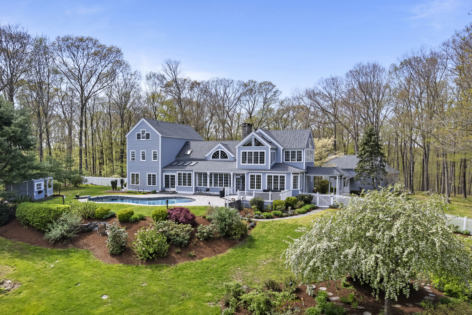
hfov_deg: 69.1
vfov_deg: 49.5
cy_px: 175
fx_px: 341
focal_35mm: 26
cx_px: 204
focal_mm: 8.38
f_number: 2.8
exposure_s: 1/1250
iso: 110
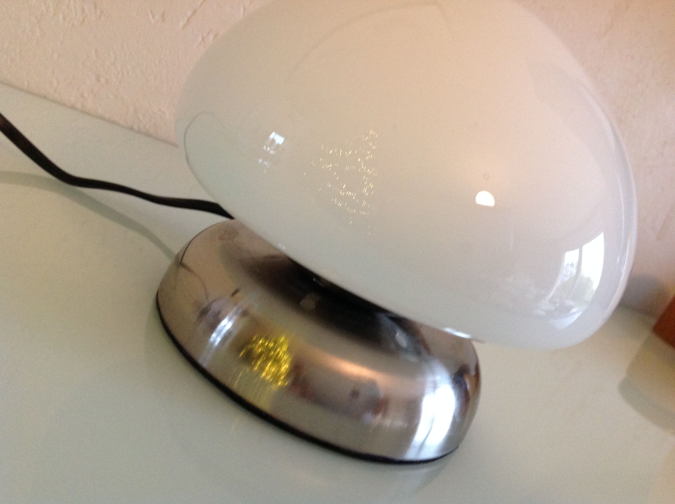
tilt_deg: -14.8
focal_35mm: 35
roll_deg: -26.7
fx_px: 681
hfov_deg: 52.7
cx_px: 338
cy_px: 252
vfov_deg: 40.6
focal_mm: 4.28
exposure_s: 1/17
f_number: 2.4
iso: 200
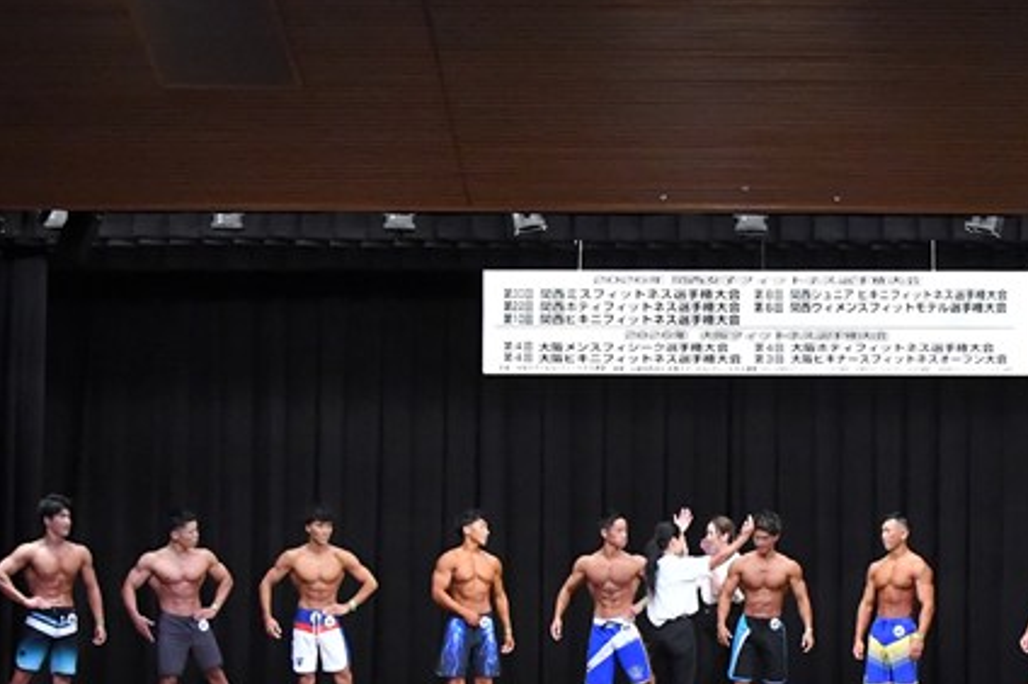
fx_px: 2711
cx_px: 741
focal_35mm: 95
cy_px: 536
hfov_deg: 21.3
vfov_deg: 14.3
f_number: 5.6
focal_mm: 35
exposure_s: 1/400
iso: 8000
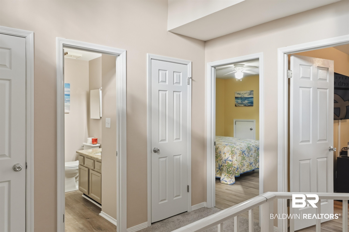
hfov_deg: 67.4
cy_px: 116
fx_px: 262
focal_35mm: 27
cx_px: 174
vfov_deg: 47.9
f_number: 8
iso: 200
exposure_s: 1/13
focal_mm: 18
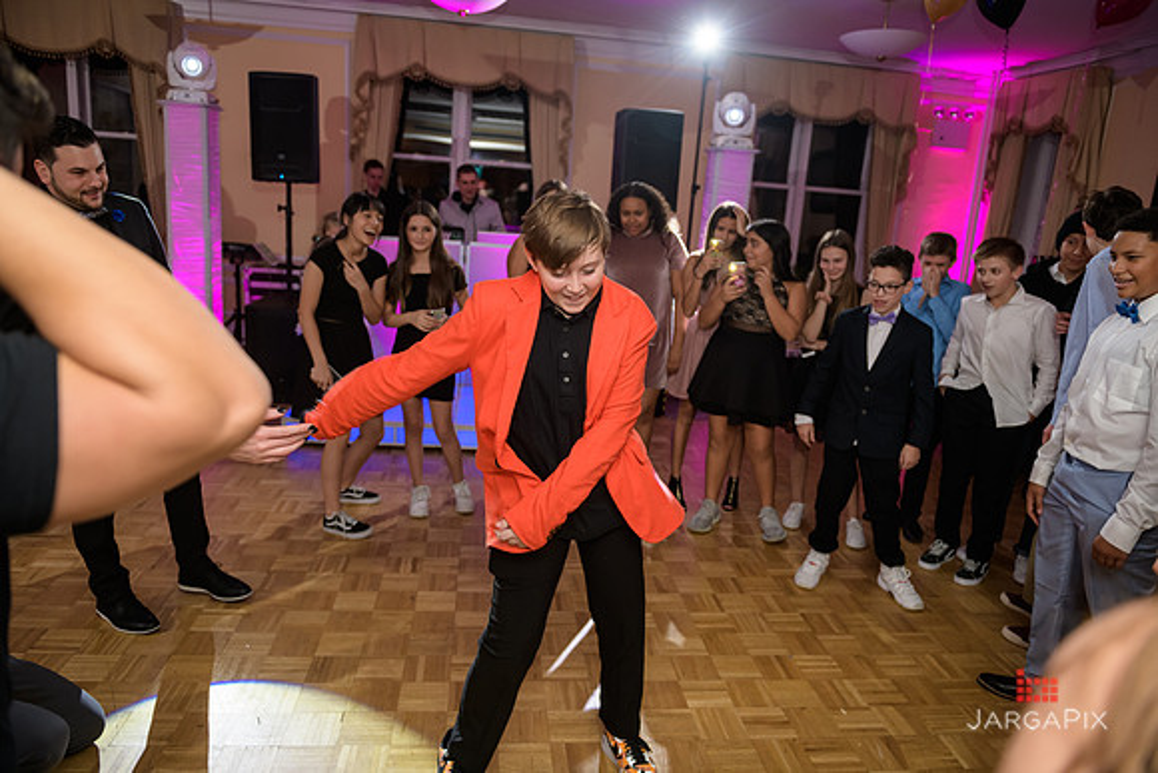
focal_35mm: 24
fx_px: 772
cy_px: 386
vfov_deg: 53.2
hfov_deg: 73.7
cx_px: 579
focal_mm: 24
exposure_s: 1/125
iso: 800
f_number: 3.2
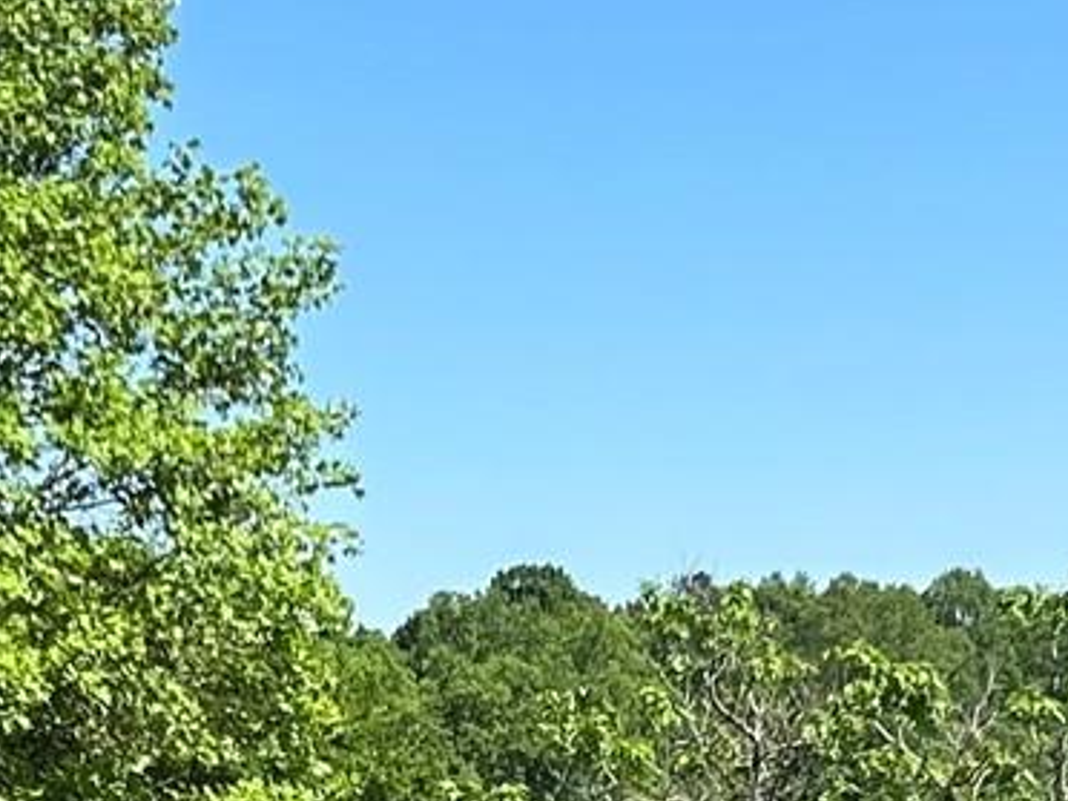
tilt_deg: -4.6
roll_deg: +4.2
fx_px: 4412
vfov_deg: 10.2
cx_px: 273
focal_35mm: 143
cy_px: 1054
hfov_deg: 13.8
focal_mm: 5.7
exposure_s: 1/2695
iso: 50
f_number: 1.5
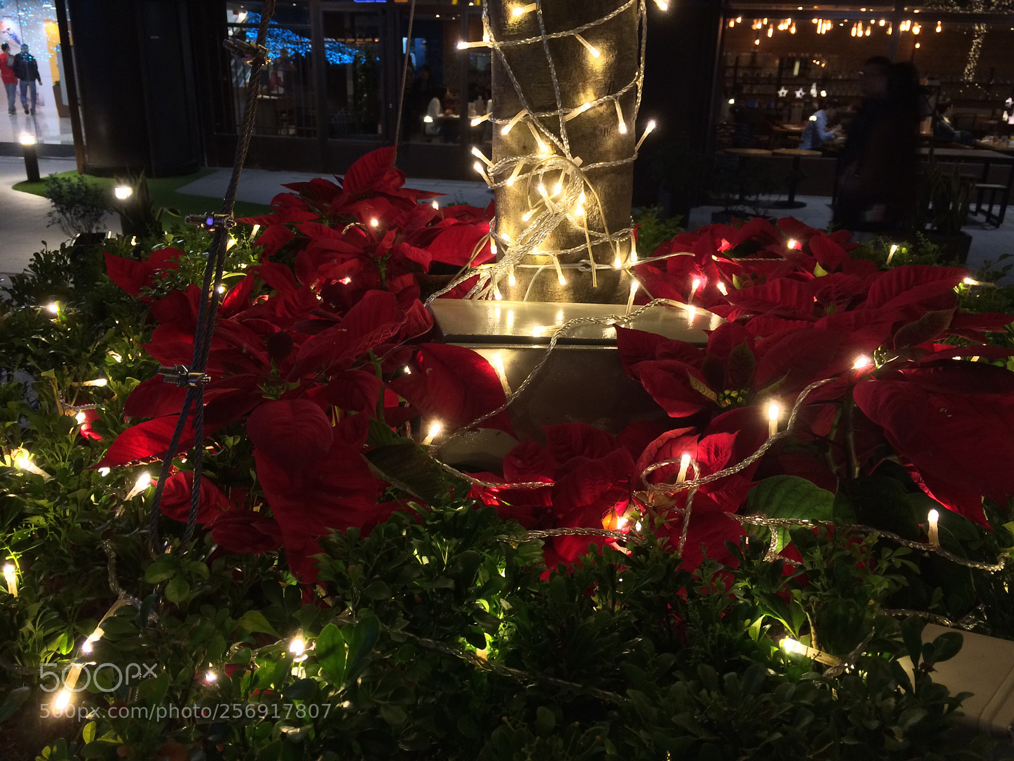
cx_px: 507
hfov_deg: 61.7
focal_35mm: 29
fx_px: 849
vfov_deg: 48.2
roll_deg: -2.2
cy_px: 380
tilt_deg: -19.6
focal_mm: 4.15
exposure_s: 1/33
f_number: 2.2
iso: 160
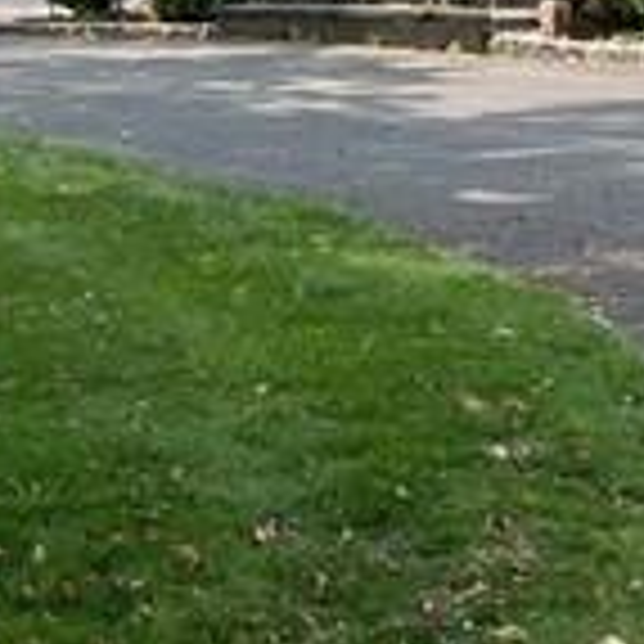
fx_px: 3452
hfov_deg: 9.9
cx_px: 1311
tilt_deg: +3.0
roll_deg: -1.1
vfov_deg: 10.3
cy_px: -358
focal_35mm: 164
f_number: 1.5
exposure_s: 1/1159
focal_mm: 5.7
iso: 50
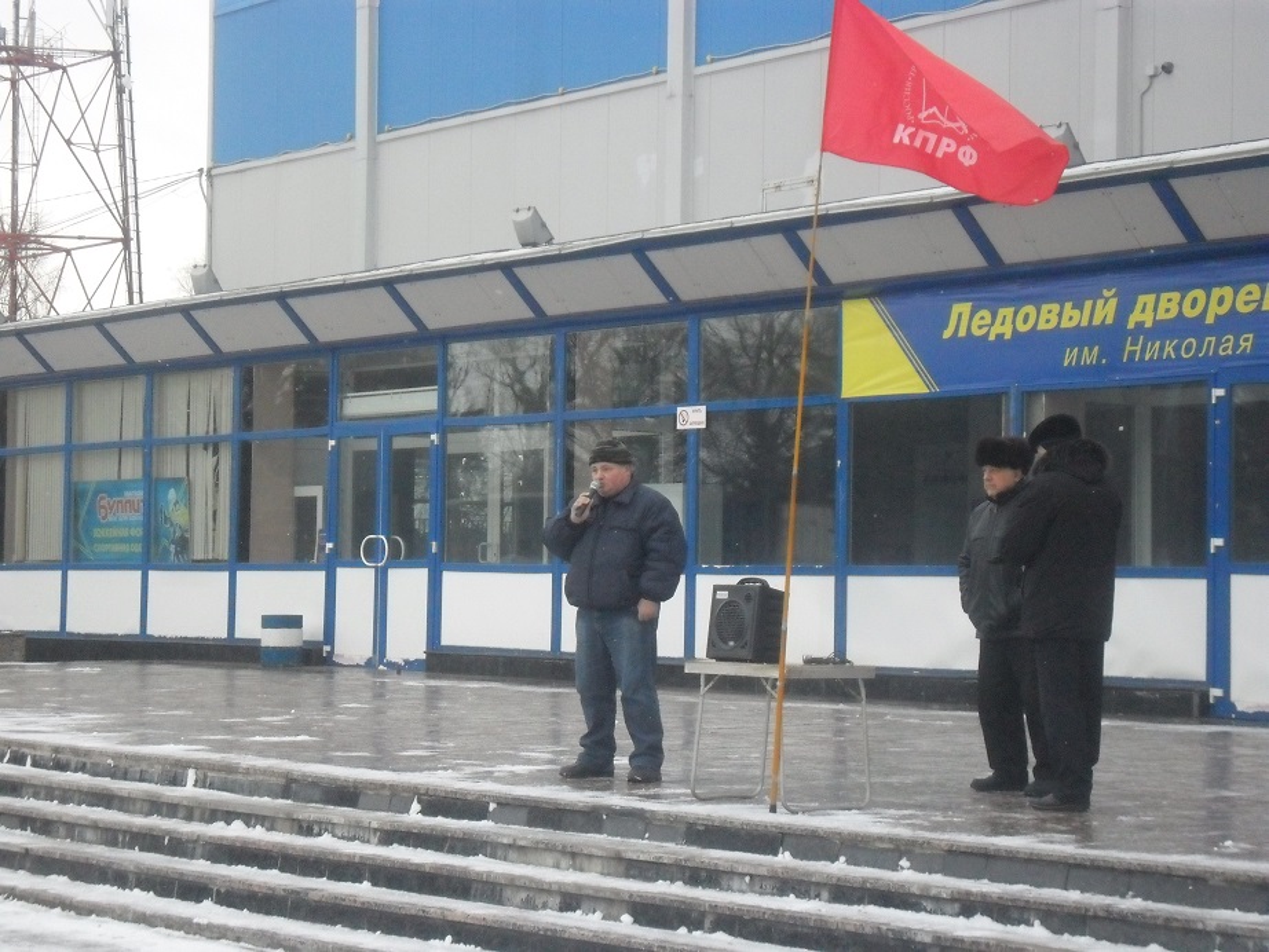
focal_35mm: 74
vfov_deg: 19.9
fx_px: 2713
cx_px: 634
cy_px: 476
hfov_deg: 26.3
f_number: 3.9
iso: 400
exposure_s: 1/750
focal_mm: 13.2
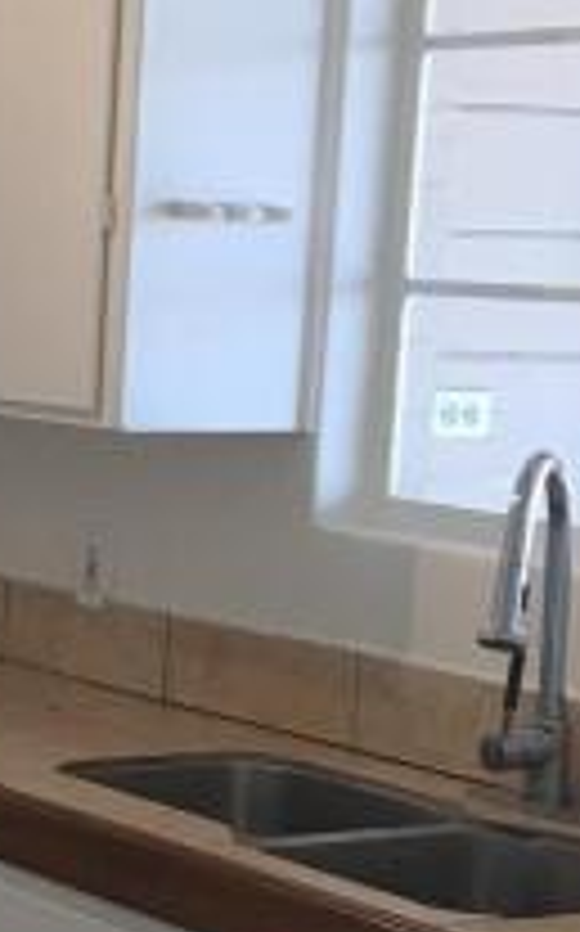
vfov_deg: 18.2
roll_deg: -2.0
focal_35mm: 114
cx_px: -499
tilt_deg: -7.4
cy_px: 639
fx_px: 2889
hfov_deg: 10.7
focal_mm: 4.15
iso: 32
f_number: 2.2
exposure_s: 1/33
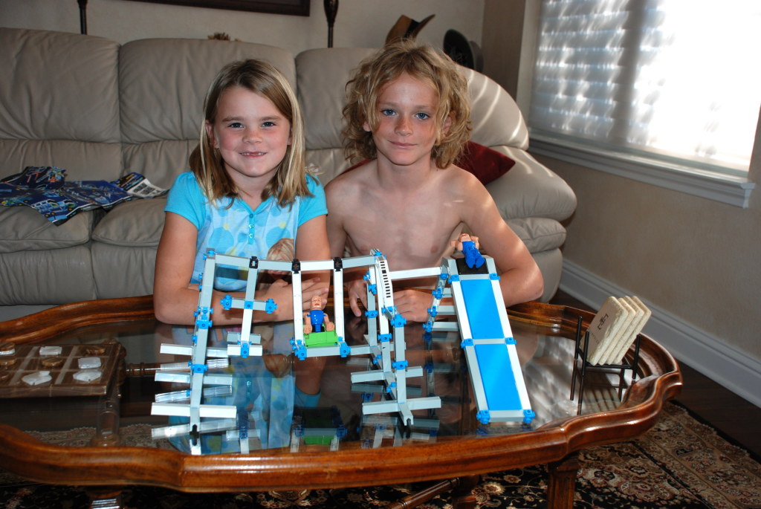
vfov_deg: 32.0
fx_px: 889
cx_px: 380
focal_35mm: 42
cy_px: 254
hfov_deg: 46.4
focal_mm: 28
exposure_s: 1/60
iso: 200
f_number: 4
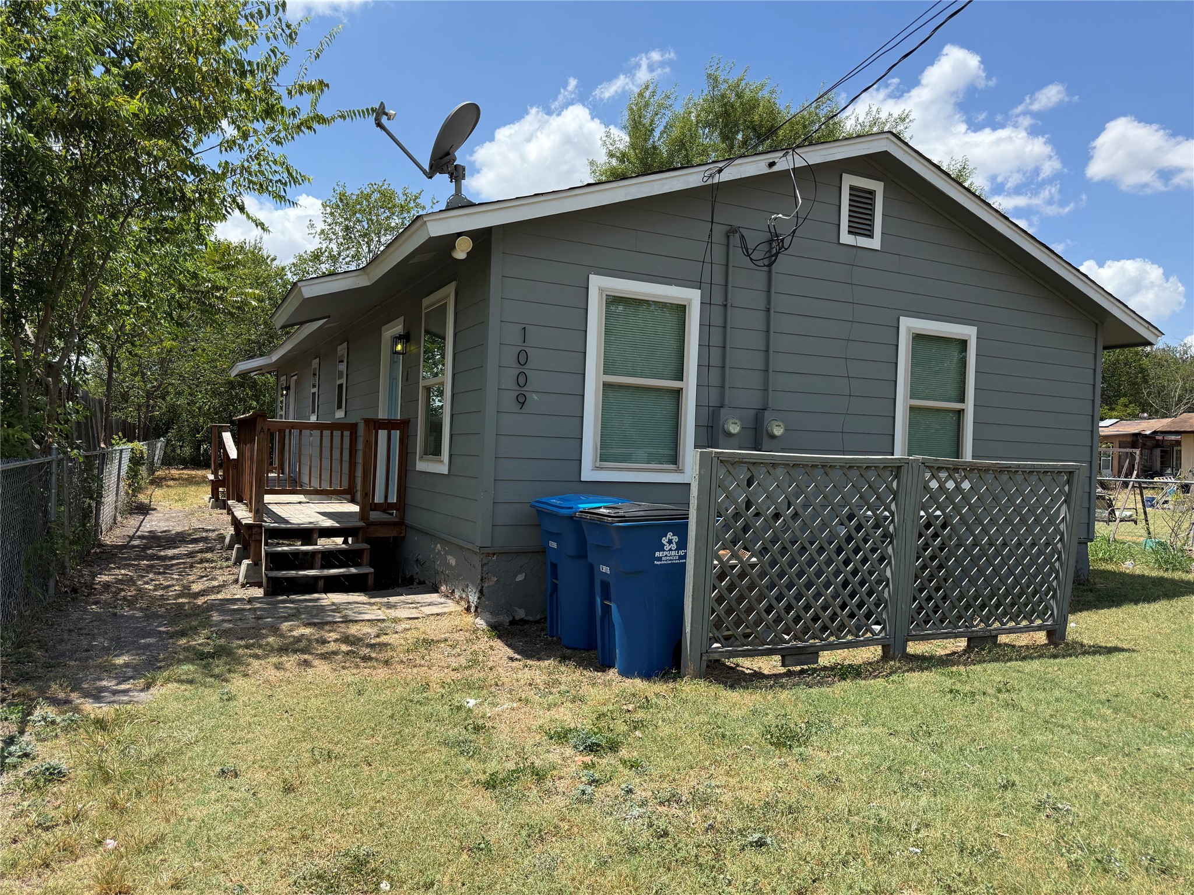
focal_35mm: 24
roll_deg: -1.9
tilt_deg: +0.2
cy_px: 448
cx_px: 597
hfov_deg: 71.6
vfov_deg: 56.8
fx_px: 828
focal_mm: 6.76
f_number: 1.78
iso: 100
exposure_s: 1/3953
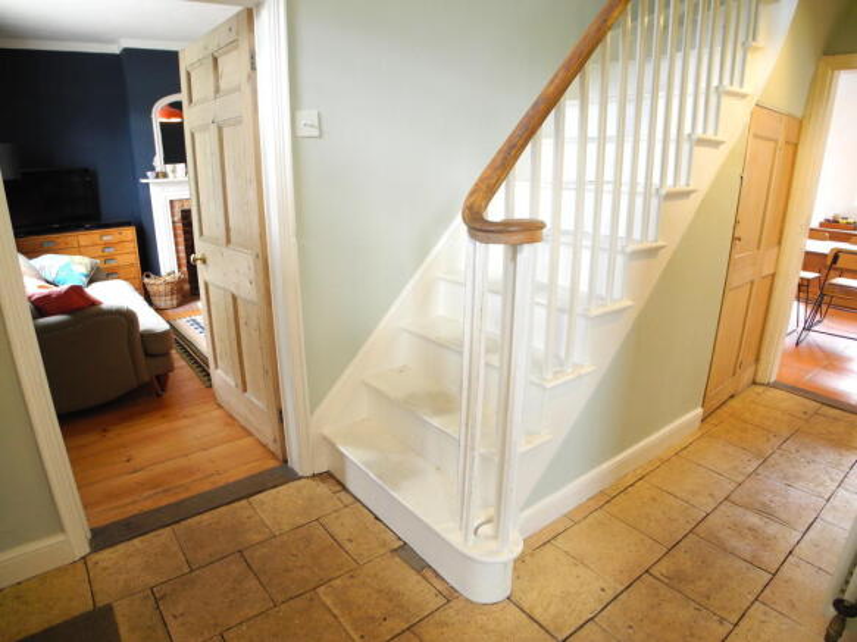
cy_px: 321
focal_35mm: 28
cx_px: 428
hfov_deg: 63.5
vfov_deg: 49.7
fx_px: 693
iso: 400
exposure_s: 1/29.2
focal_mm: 6
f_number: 2.8
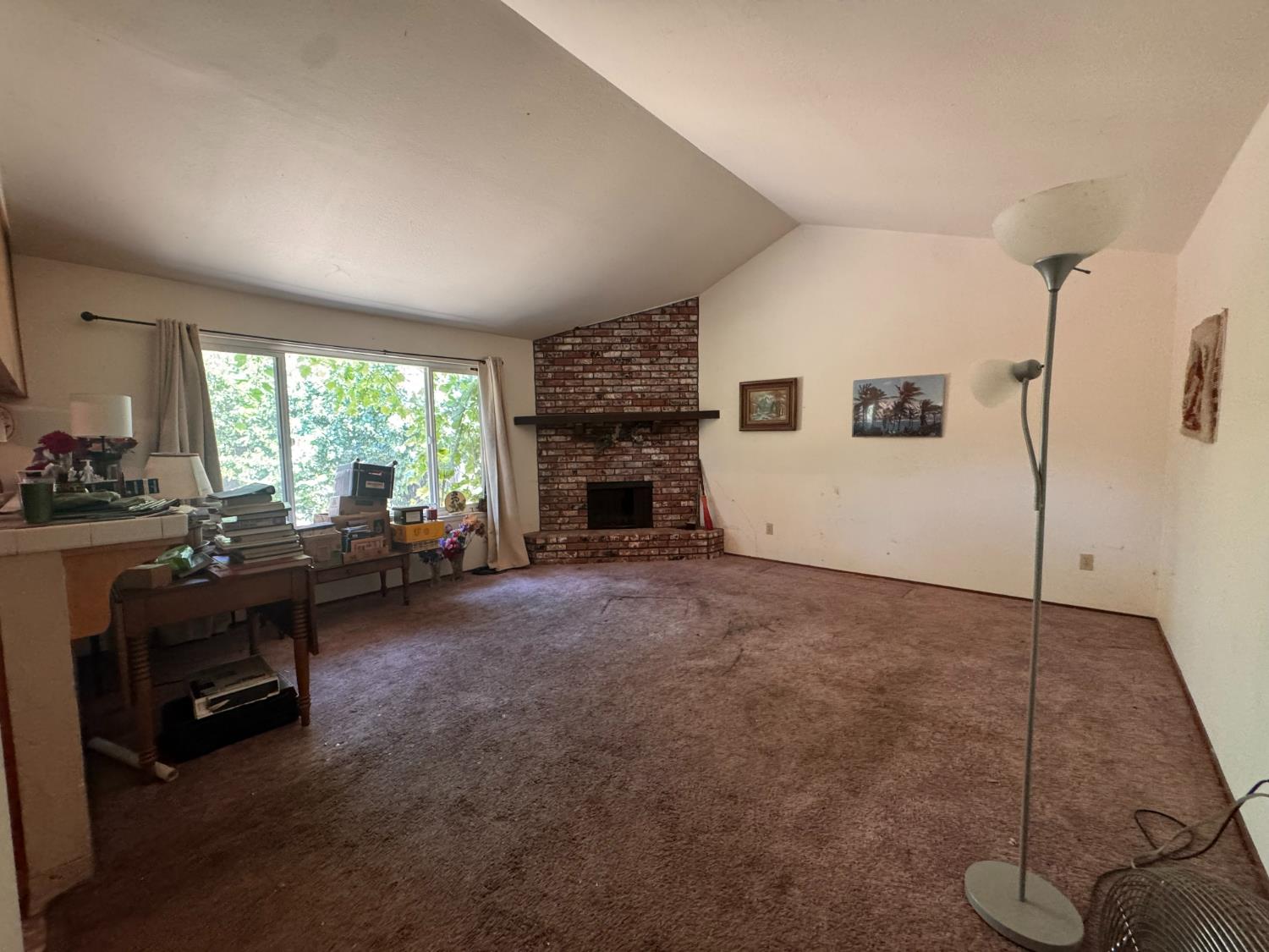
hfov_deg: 102.1
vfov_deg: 85.7
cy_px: 476
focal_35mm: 14
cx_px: 634
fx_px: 513
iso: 500
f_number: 2.2
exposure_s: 1/60
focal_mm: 2.22
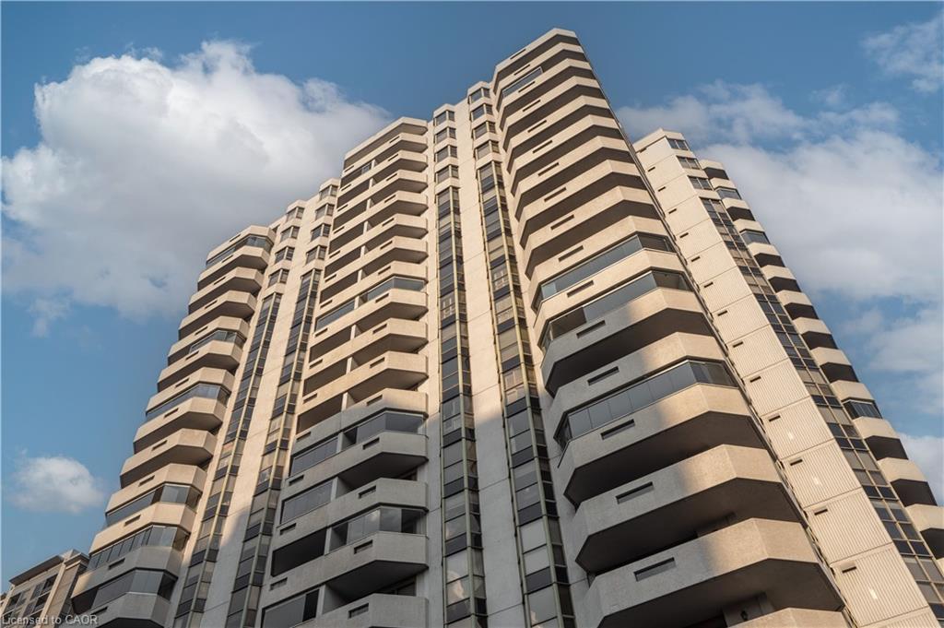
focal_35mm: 28
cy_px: 314
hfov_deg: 65.5
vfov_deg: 46.3
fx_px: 734
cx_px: 472
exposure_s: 1/640
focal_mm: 28
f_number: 7.1
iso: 640
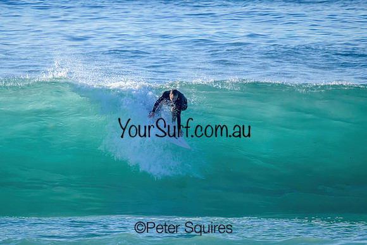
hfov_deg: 2.2
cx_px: 157
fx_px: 9497
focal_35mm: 931
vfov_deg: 1.5
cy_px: 107
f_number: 11
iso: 1400
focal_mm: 800
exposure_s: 1/2000
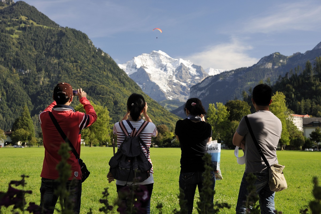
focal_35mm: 58
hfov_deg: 34.5
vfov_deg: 23.4
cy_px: 107
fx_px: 517
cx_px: 160
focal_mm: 58
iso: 200
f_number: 8
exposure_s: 1/80
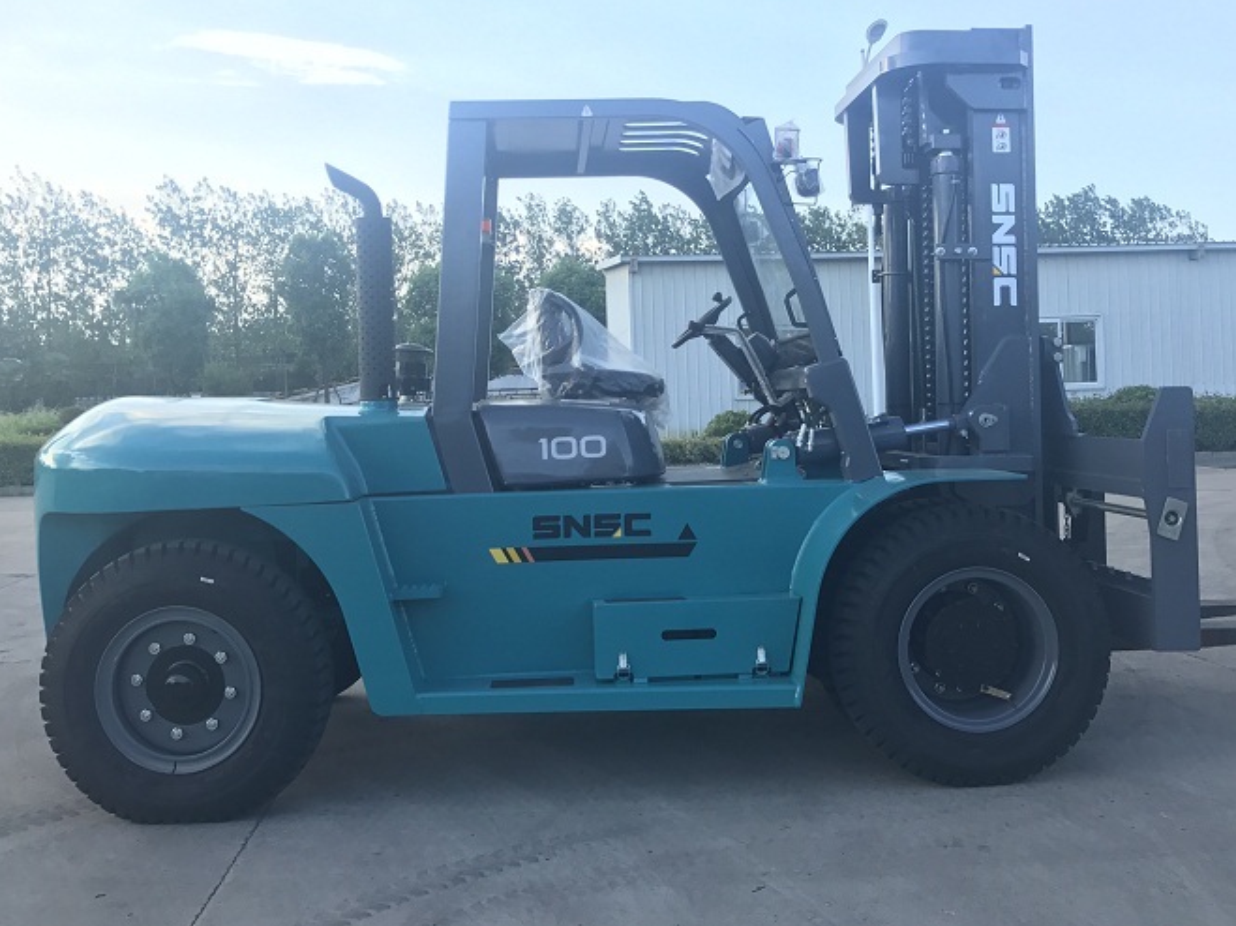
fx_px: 1214
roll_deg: +1.1
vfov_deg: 41.6
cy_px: 377
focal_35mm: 34
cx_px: 643
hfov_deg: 53.9
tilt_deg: +2.7
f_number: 1.8
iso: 20
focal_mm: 3.99
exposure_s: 1/374
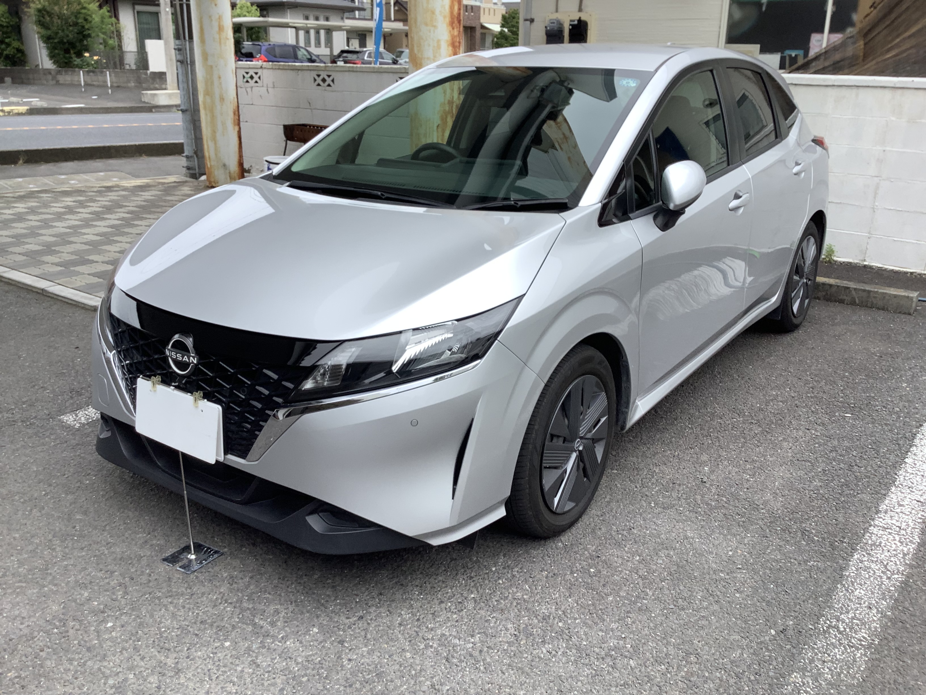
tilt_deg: -18.7
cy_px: 348
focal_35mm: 31
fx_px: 829
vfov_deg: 45.4
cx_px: 463
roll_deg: -0.9
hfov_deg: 58.4
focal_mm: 3.3
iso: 25
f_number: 2.4
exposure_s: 1/532
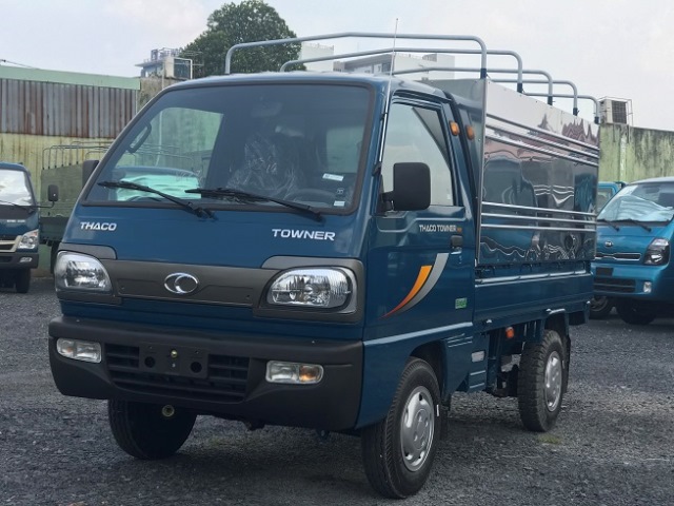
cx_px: 337
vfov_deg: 25.7
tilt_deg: -1.7
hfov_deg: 33.8
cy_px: 253
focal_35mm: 57
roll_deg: -0.3
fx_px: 1110
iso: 20
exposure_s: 1/193
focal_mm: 6.6
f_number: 2.8
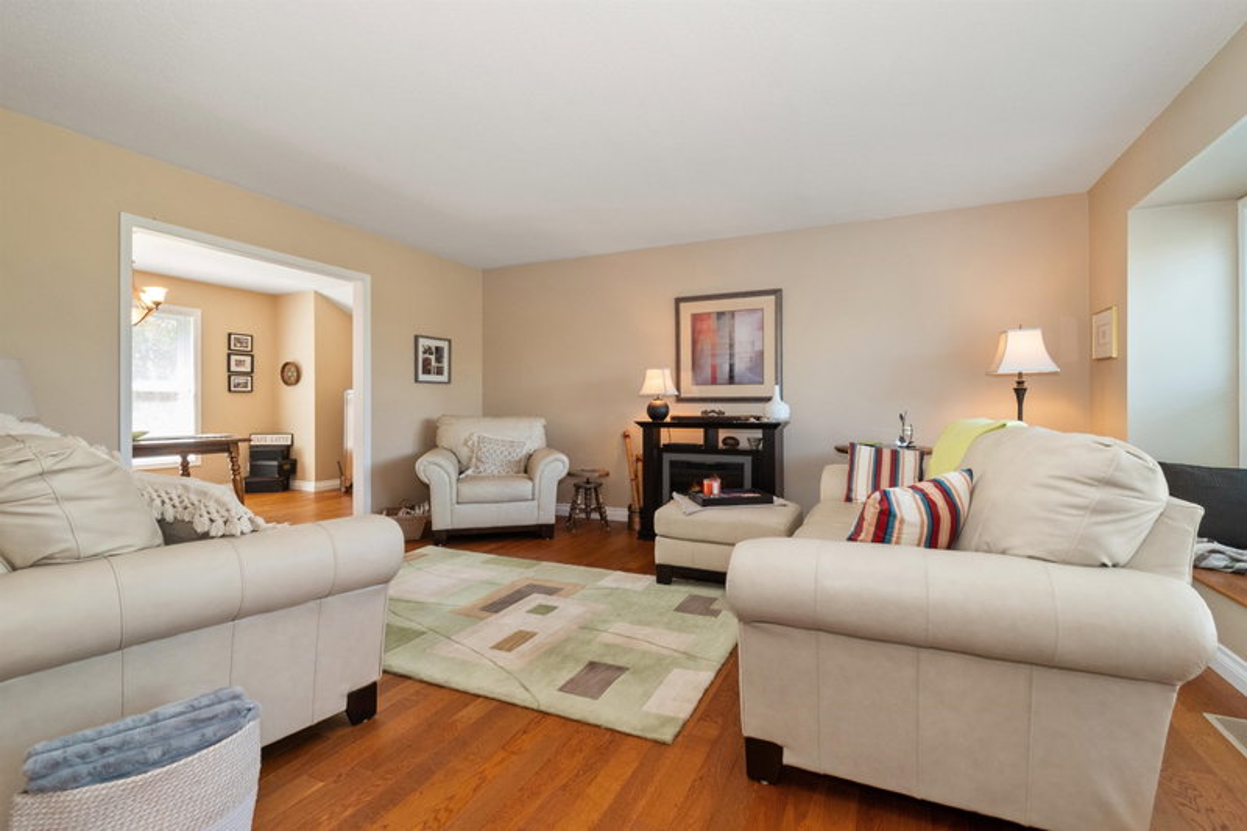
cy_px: 416
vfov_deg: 77.3
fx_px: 519
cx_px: 624
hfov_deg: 100.4
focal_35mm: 15
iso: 250
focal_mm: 10
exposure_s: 1/13
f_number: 9
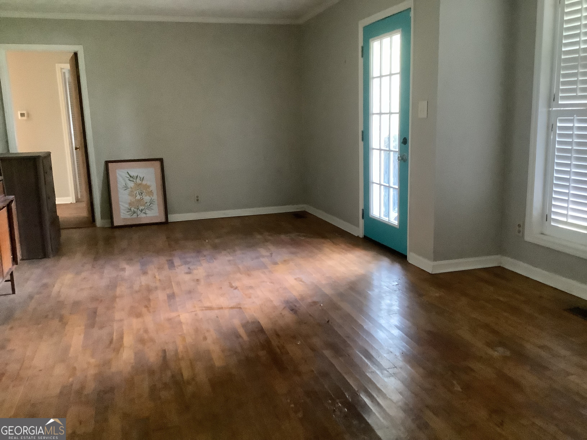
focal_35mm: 31
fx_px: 526
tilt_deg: -11.5
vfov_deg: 45.4
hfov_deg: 58.4
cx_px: 294
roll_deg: +1.9
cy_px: 220
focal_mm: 3.3
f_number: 2.4
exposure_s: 1/30
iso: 640
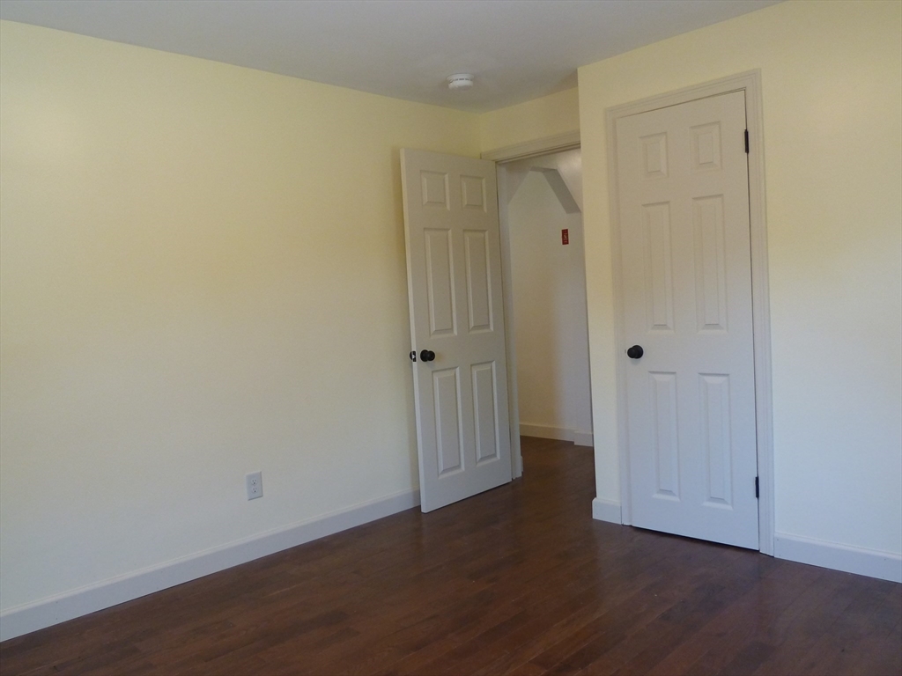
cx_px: 451
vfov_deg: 51.4
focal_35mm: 27
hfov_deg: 65.3
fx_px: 704
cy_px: 338
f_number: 3.3
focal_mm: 4.4
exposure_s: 1/30
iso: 160
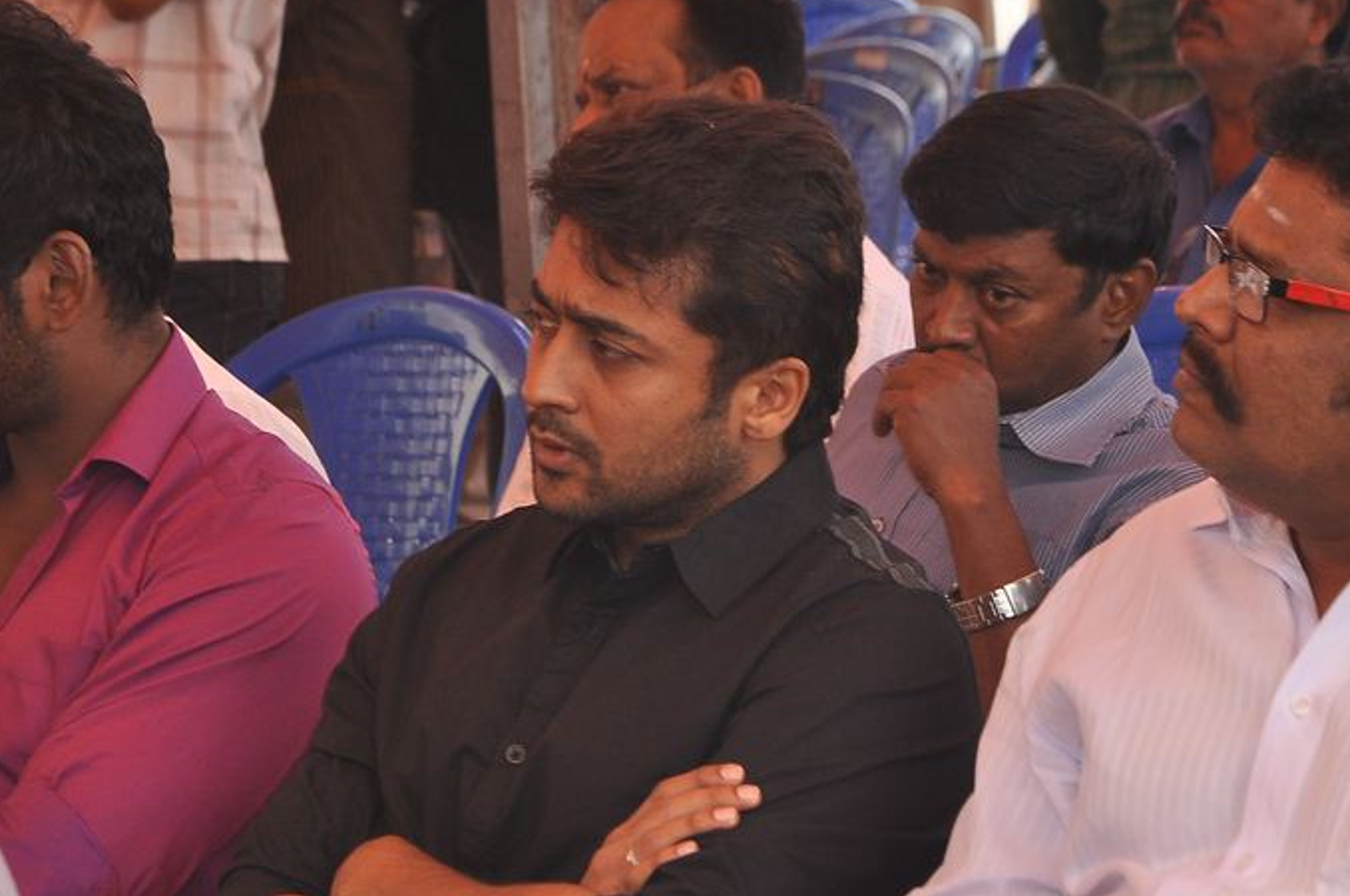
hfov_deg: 8.7
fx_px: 8903
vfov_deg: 5.8
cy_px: 396
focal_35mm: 238
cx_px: 575
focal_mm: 105
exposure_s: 1/125
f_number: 14
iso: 400
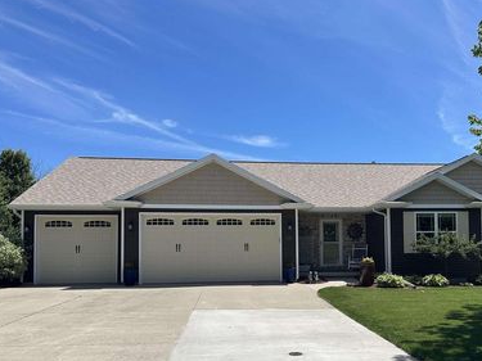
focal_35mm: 32
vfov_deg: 43.6
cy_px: 236
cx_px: 292
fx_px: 445
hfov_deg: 56.4
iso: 80
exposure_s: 1/7042
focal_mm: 6.86
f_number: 1.78
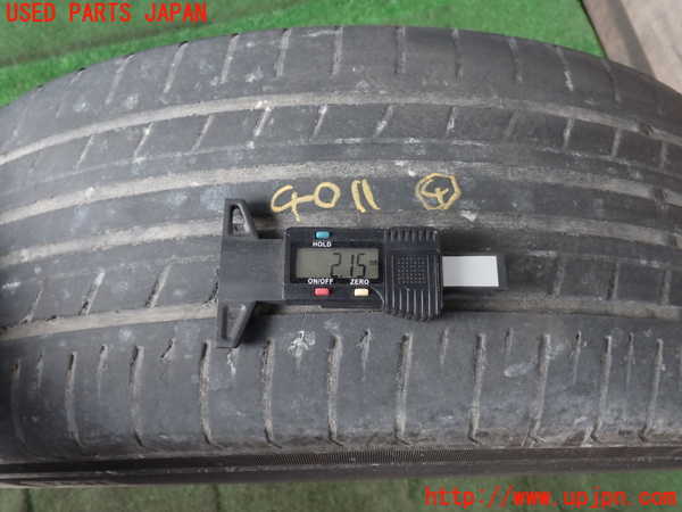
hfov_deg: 56.8
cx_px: 341
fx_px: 630
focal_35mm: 32
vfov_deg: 44.2
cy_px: 256
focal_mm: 5.79
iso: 200
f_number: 3.2
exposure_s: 1/50
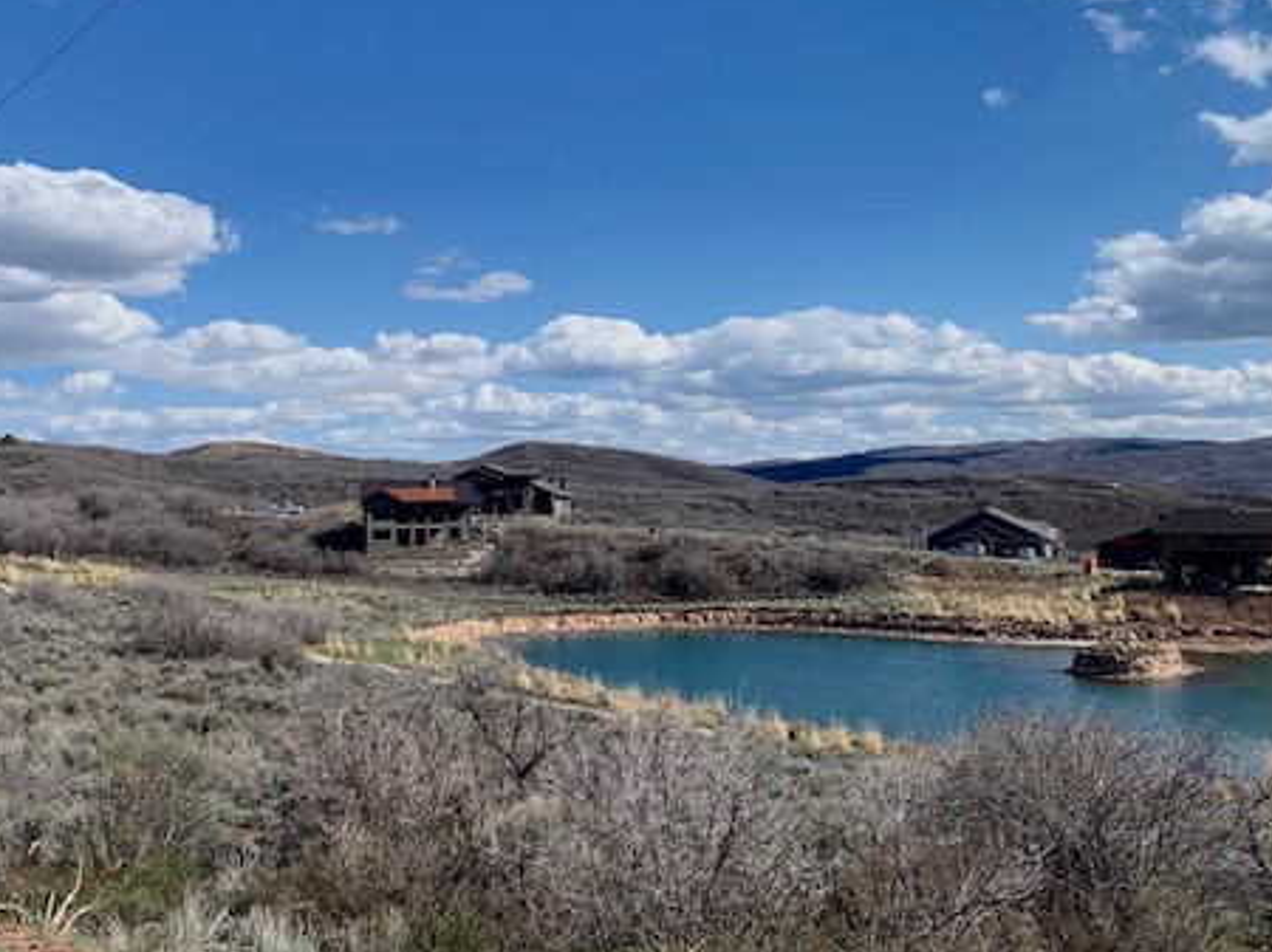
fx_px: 1359
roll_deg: +1.2
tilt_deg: +0.0
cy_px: 506
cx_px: 481
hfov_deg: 49.7
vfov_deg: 38.6
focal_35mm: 37
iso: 25
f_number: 1.8
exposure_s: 1/2611
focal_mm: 4.25
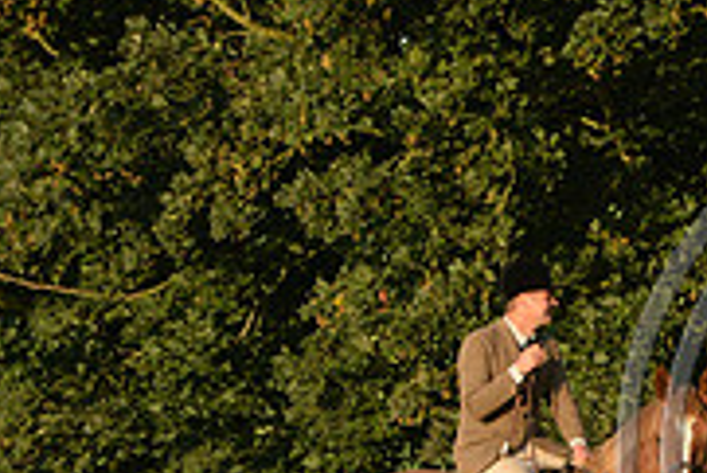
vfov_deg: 2.2
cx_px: 977
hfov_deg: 3.2
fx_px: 12579
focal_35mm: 640
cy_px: 410
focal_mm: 200
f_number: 7.1
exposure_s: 1/1000
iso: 1600
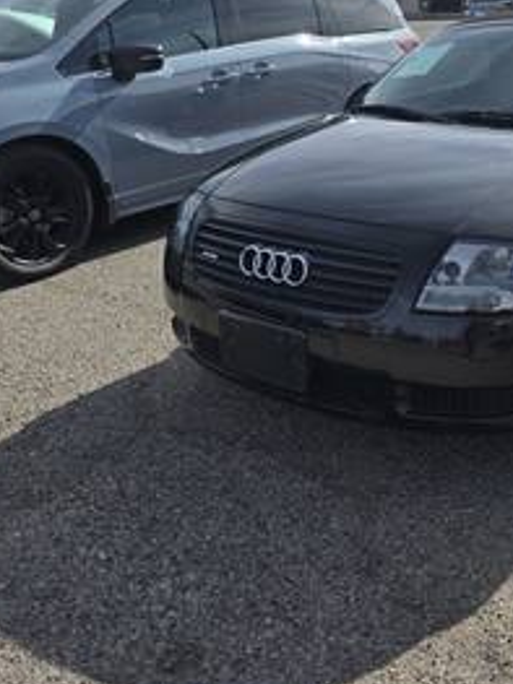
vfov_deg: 43.6
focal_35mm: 42
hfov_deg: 33.5
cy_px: 182
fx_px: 831
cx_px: 396
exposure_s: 1/7626
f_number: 1.7
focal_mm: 6.3
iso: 80
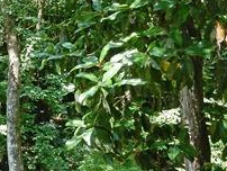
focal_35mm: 114
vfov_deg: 13.0
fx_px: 748
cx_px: -85
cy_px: 81
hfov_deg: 16.1
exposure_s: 1/60
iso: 125
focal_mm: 6.4
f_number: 4
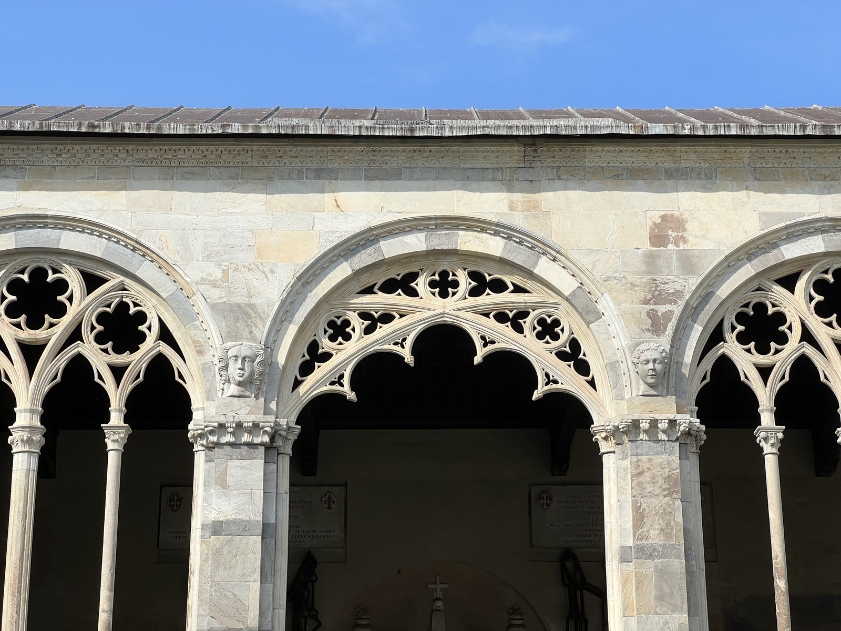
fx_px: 1871
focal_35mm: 77
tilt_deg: +19.1
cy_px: 316
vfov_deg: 19.1
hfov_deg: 25.3
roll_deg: +0.5
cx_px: 420
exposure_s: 1/713
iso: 32
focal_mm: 9
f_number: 2.8
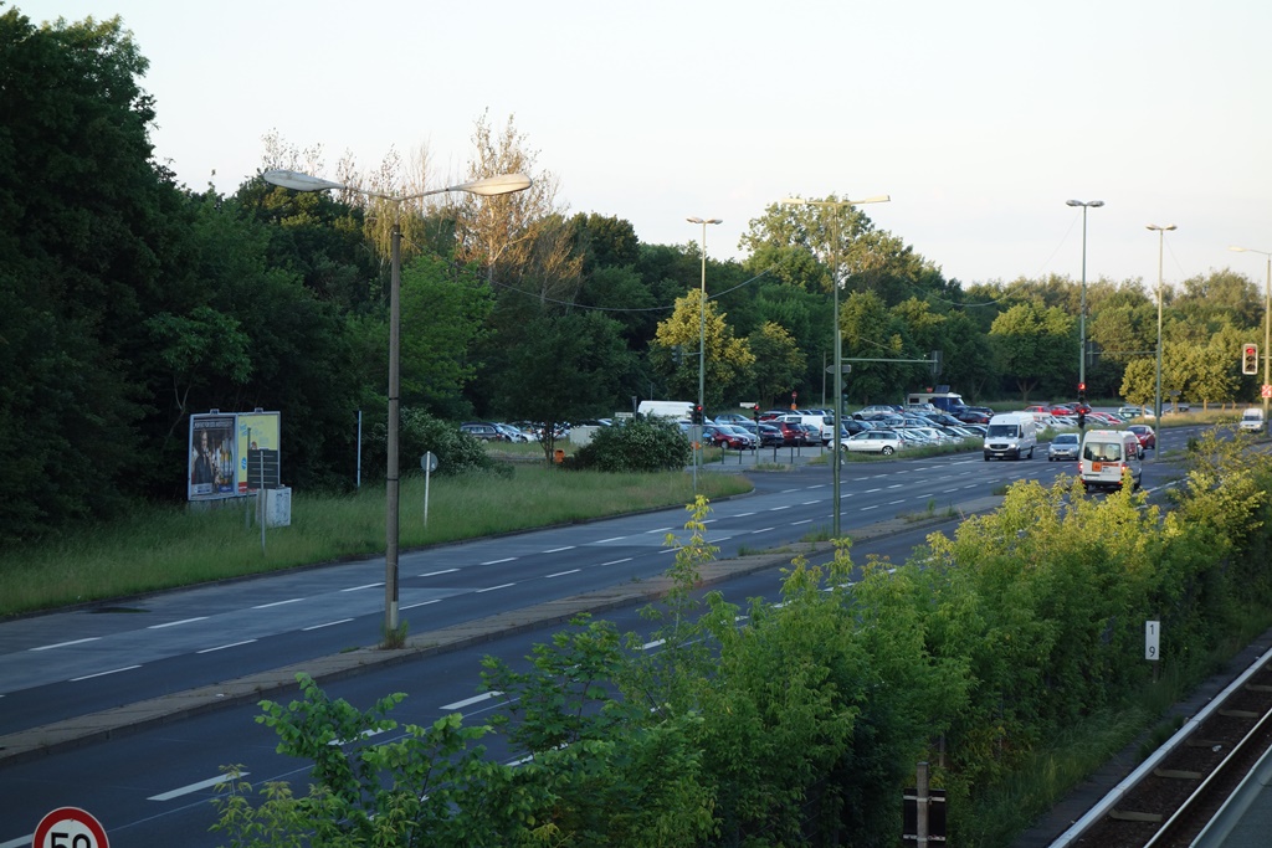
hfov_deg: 20.4
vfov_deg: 13.7
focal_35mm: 100
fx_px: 3534
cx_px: 636
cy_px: 424
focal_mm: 37.1
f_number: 5
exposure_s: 1/100
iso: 125
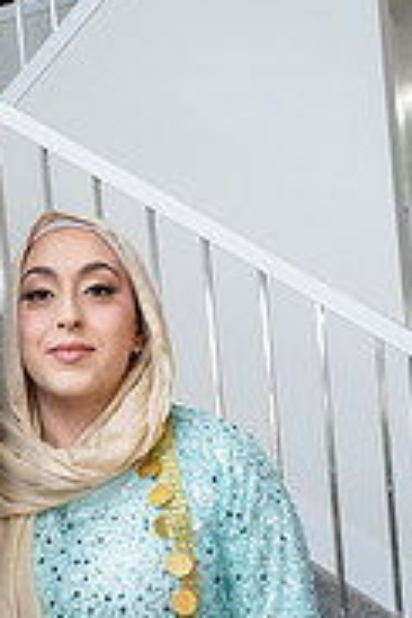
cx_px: -27
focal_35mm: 81
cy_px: 608
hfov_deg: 16.4
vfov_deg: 24.0
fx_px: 1390
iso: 6400
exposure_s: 1/160
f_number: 9
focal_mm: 33
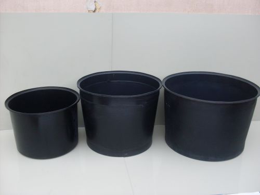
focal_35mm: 38
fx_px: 285
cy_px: 98
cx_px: 130
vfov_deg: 37.7
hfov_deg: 49.0
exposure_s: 1/125
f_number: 2.8
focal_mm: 6.3
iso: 80
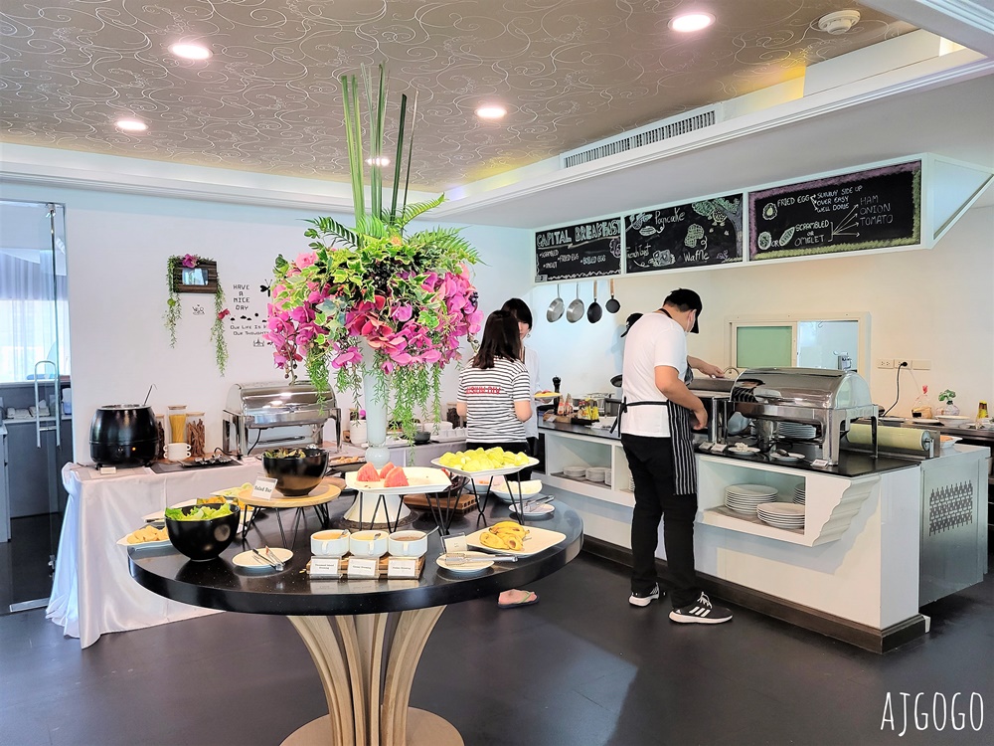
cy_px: 373
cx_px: 497
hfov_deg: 67.3
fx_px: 747
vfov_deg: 53.1
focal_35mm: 26
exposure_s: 1/40
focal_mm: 5.4
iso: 320
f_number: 1.8
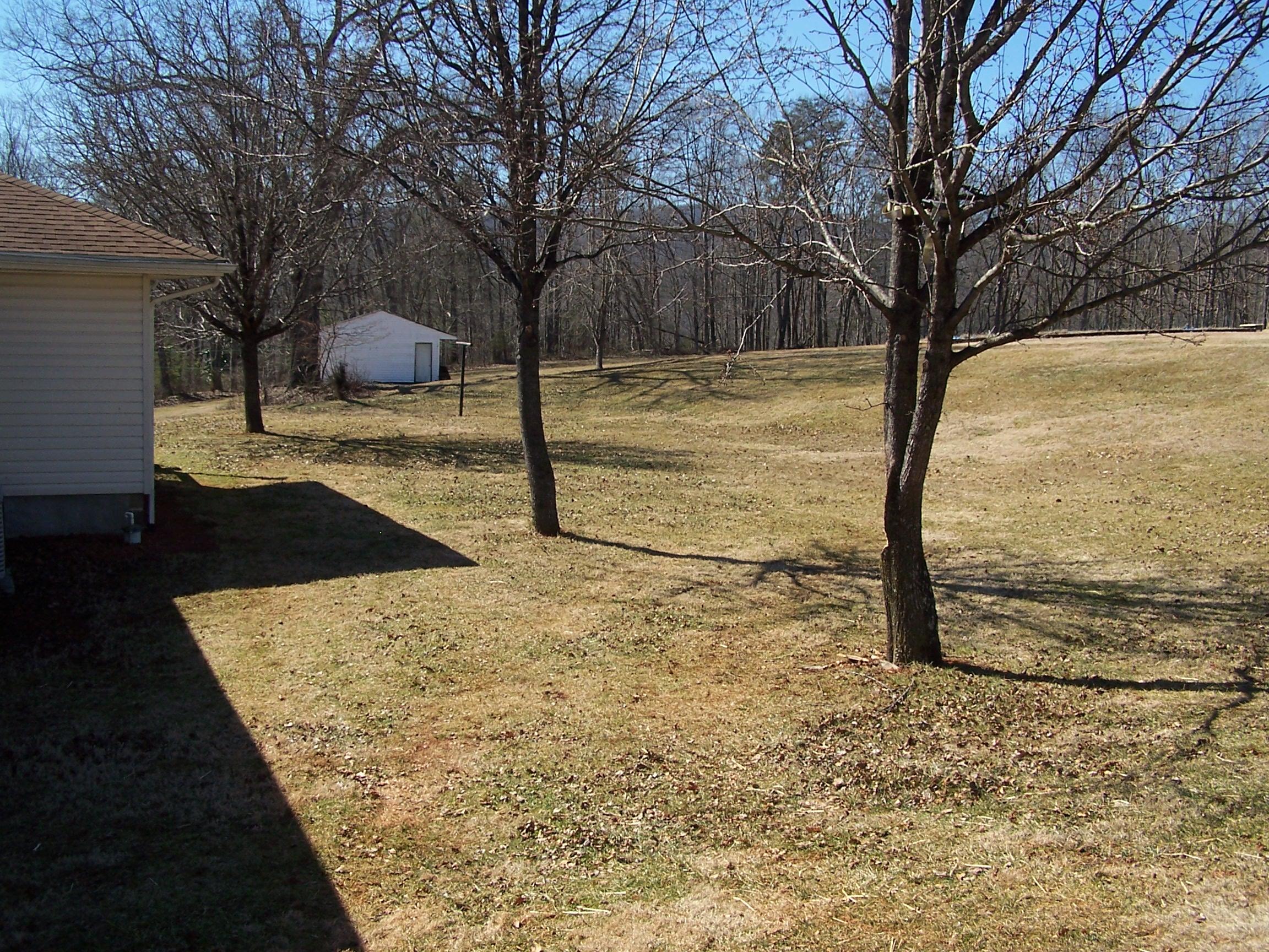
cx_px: 634
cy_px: 476
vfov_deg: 37.7
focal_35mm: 38
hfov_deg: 49.0
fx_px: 1393
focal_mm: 6.3
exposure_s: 1/500
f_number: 4
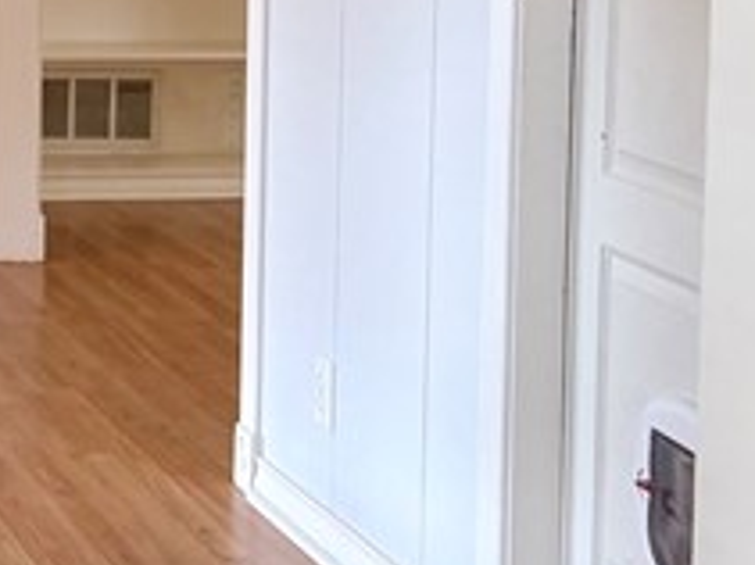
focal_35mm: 126
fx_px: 2747
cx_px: -726
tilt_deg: -4.9
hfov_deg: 13.5
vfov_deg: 11.6
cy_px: -18
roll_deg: +0.6
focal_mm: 5.96
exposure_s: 1/60
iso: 80
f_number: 1.6
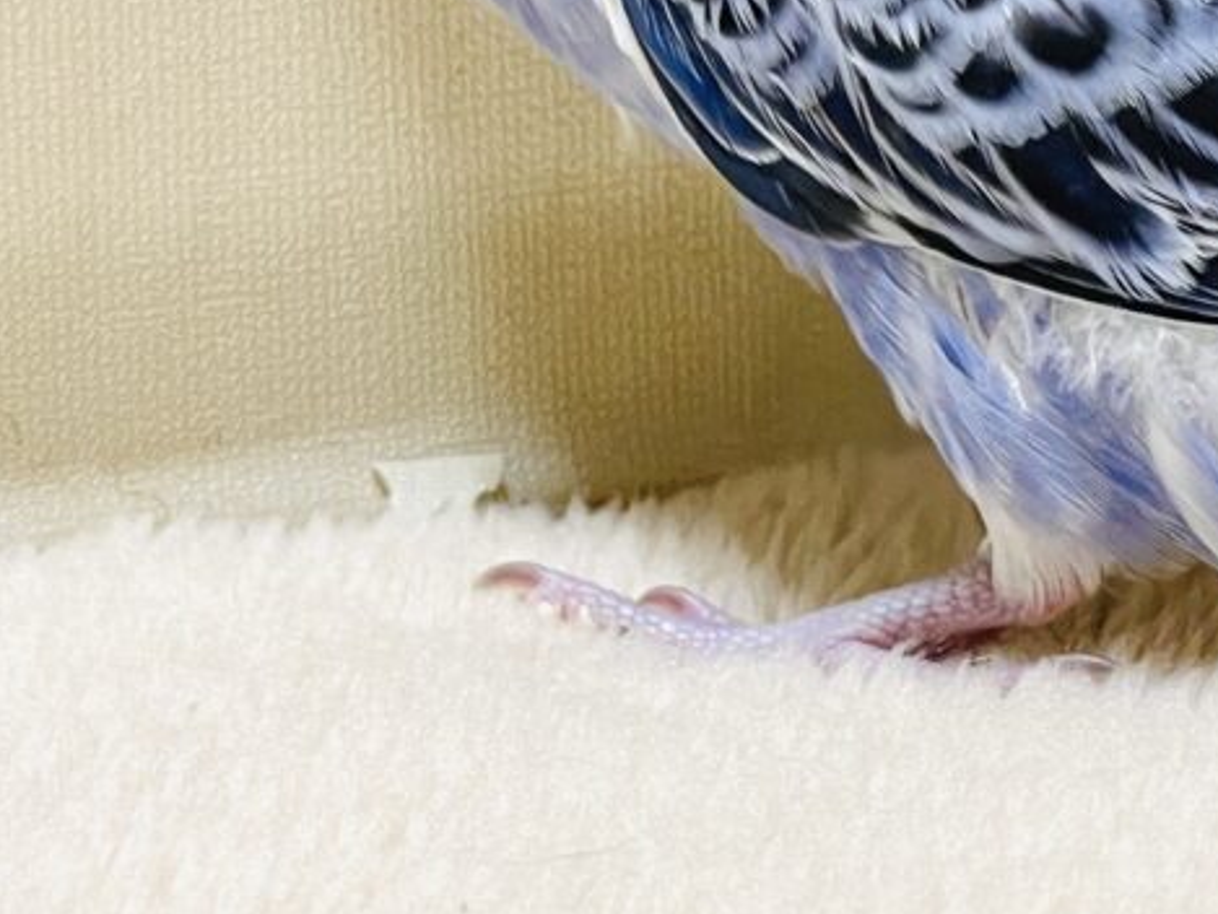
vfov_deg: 11.0
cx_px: 1070
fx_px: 4681
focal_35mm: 133
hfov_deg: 14.7
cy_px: -138
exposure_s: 1/99
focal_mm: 6
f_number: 2
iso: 125
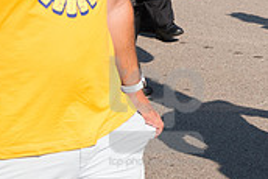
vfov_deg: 8.6
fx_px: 1155
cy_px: -107
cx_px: 379
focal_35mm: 155
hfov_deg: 12.7
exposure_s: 1/800
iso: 320
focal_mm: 46
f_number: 6.3
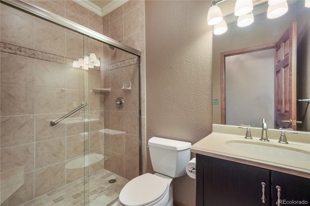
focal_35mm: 16
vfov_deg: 73.7
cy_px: 103
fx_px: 138
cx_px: 155
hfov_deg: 96.7
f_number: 11
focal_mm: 16
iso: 400
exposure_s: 1
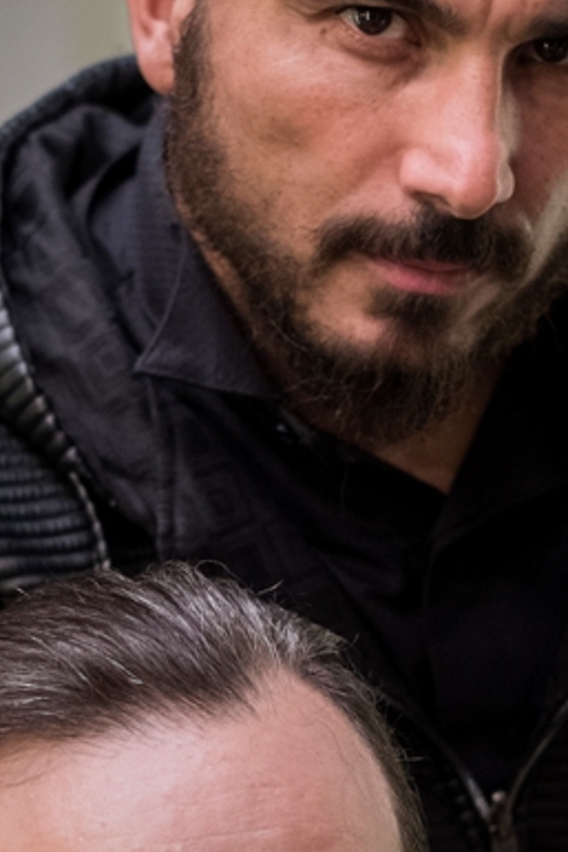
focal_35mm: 141
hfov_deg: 9.7
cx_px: 304
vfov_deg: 14.5
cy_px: 648
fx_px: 3334
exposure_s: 1/100
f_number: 2.2
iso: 1250
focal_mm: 35
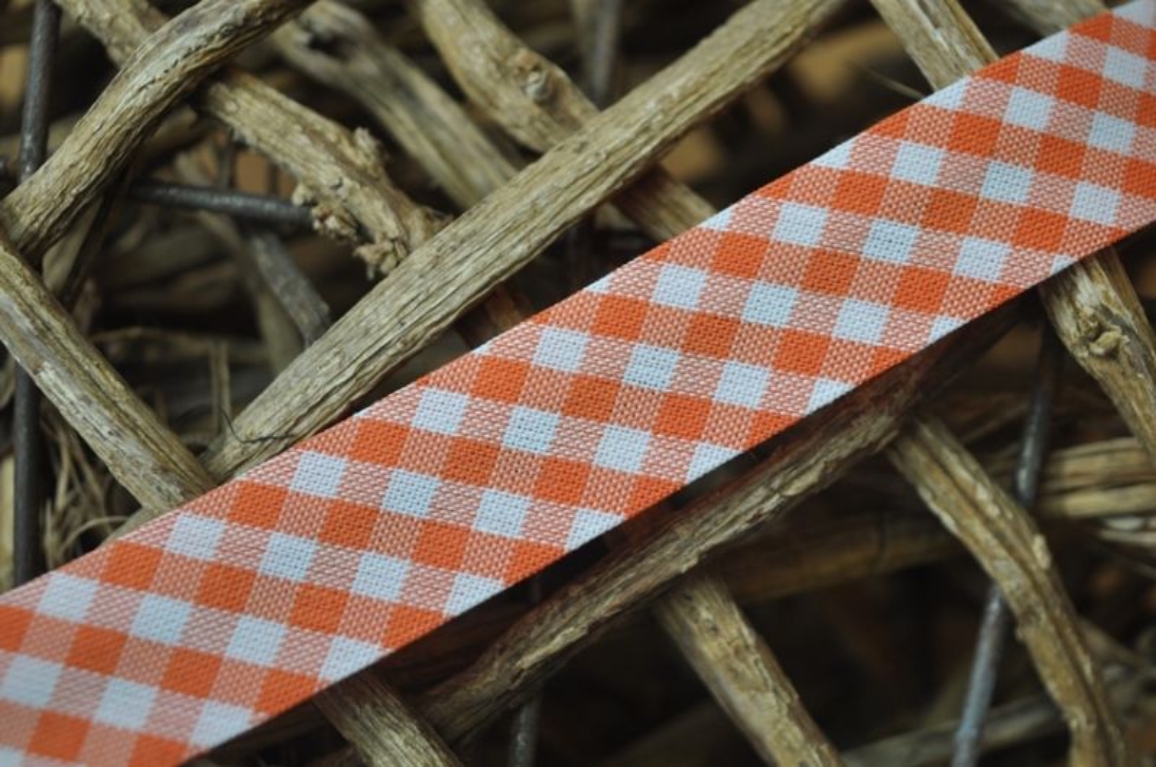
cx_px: 578
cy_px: 384
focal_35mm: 63
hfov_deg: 31.9
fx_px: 2020
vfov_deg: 21.5
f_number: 5.6
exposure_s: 1/125
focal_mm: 42
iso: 360
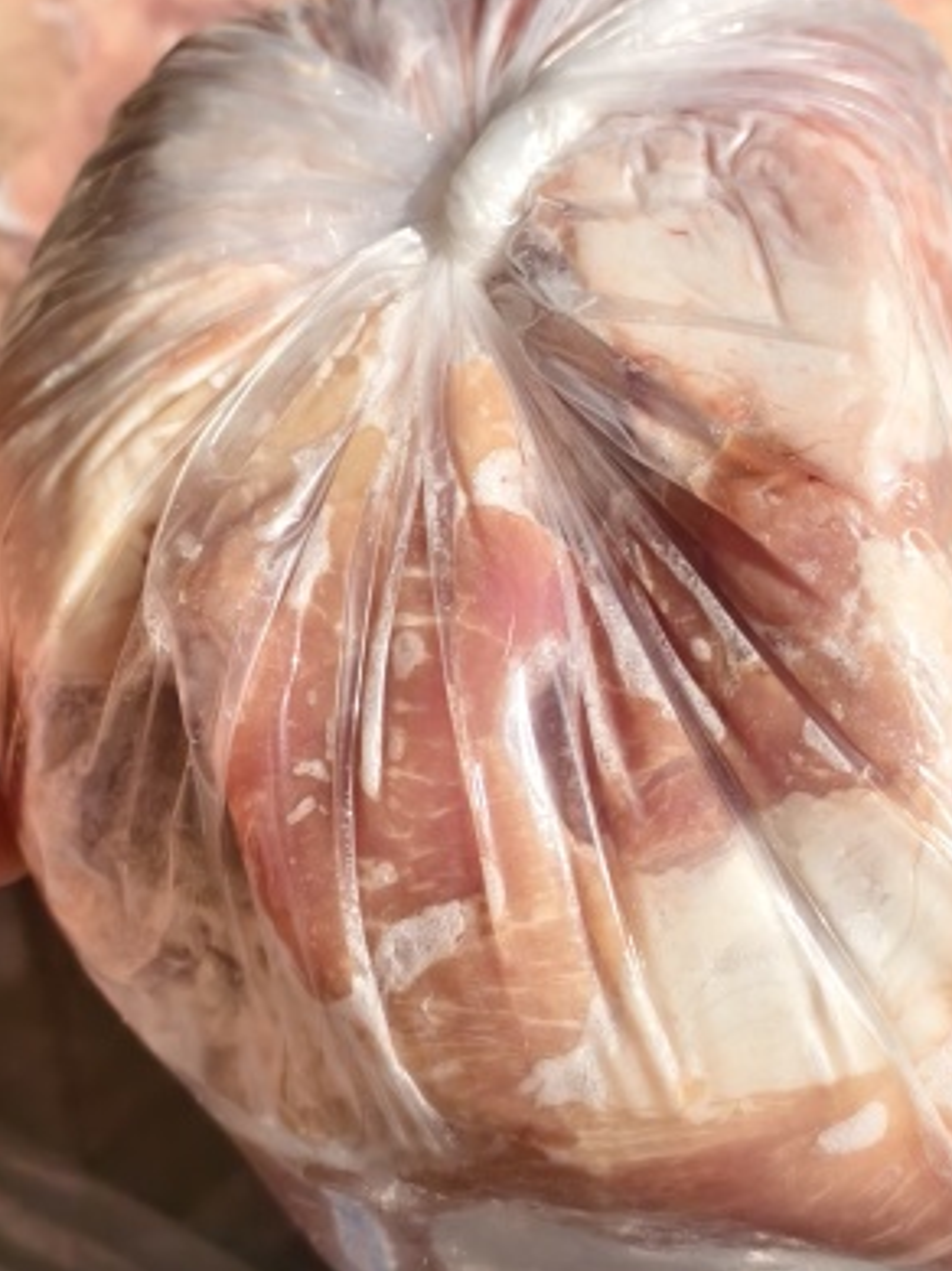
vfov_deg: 30.6
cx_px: 544
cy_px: 464
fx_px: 2313
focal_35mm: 63
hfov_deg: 23.2
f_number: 1.57
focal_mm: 6.54
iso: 71
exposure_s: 1/8547
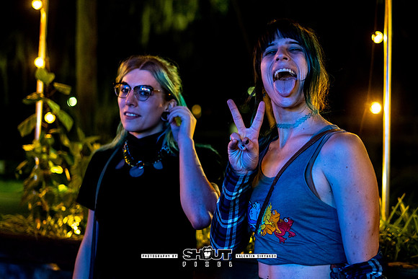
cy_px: 138
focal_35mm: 59
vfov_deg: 23.0
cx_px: 241
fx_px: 687
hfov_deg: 33.8
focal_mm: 50
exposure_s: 1/125
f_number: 1.8
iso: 1250
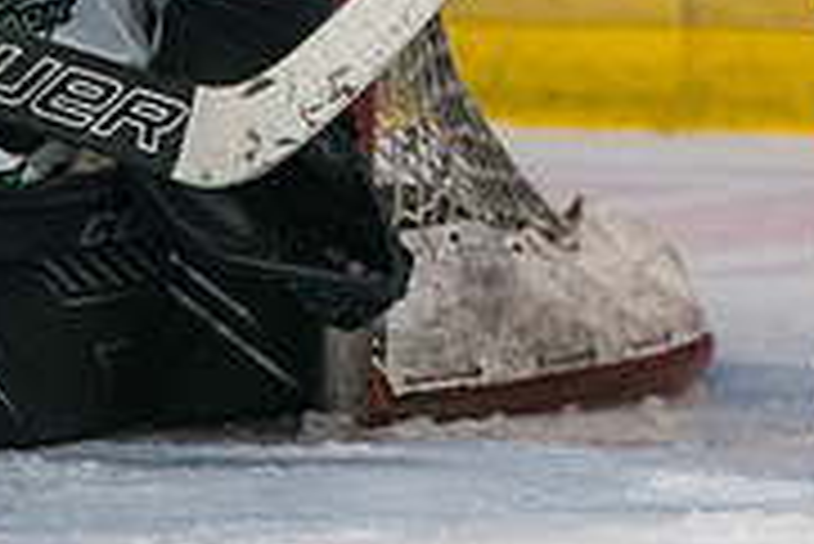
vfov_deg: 1.0
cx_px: 1169
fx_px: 29779
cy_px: -531
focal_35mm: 1316
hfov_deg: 1.6
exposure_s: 1/1000
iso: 3200
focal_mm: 300
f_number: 3.2
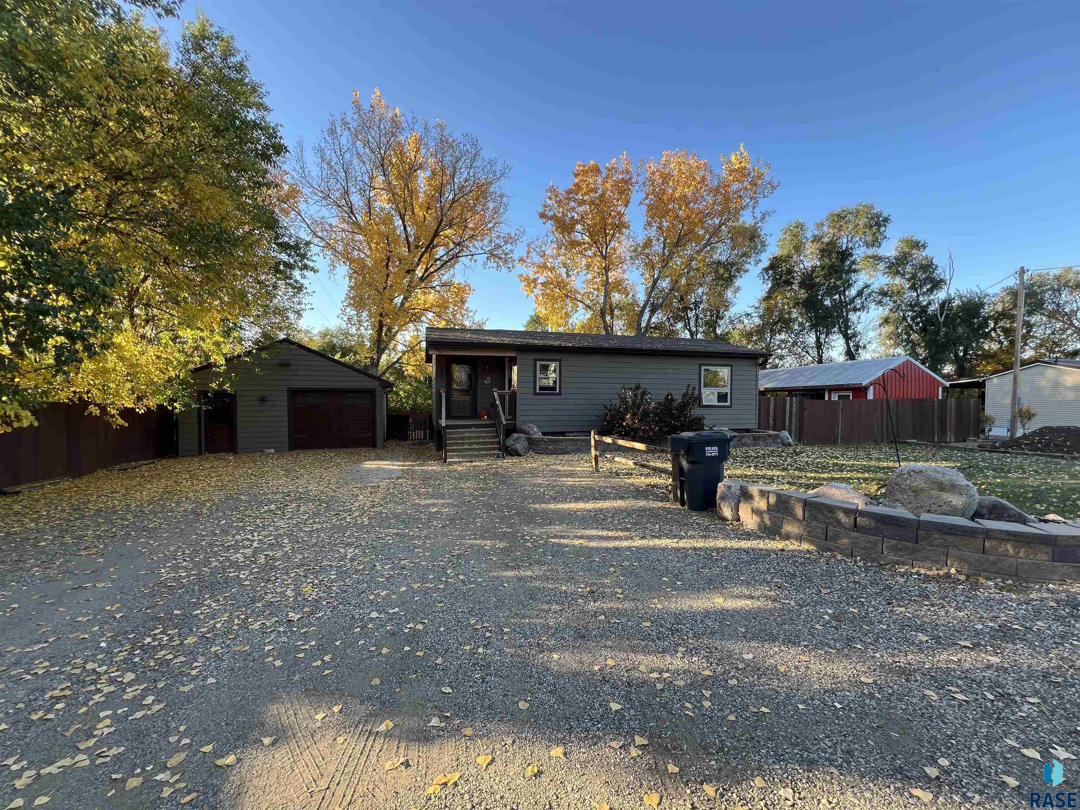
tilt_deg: -1.6
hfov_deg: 106.2
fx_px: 406
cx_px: 540
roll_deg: -0.9
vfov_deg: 89.9
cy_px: 405
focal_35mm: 13
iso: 32
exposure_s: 1/162
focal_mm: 1.57
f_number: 1.8
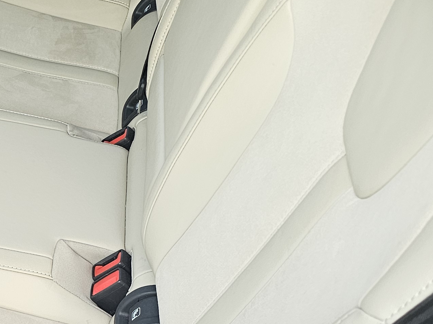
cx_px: -10
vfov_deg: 20.1
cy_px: 281
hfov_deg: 25.6
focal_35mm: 72
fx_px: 900
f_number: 1.7
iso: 125
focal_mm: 6.3
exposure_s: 1/180
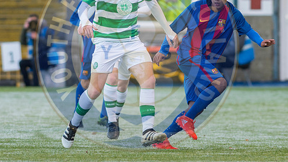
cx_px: 136
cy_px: 48
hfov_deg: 3.8
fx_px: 4392
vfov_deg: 2.1
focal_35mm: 575
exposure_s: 1/1000
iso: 800
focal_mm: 300
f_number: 4
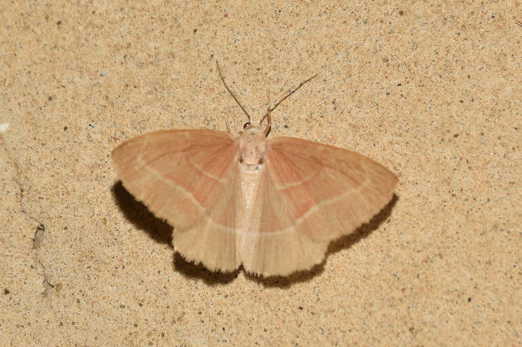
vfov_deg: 6.5
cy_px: 174
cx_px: 261
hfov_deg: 9.8
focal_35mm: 210
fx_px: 3044
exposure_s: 1/200
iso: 400
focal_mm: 140
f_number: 14
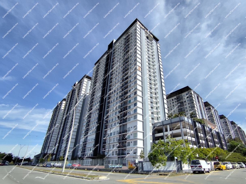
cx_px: 123
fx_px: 114
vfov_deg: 78.1
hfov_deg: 94.5
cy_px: 92
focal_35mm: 16
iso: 50
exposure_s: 1/1854
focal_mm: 1.65
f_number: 2.2
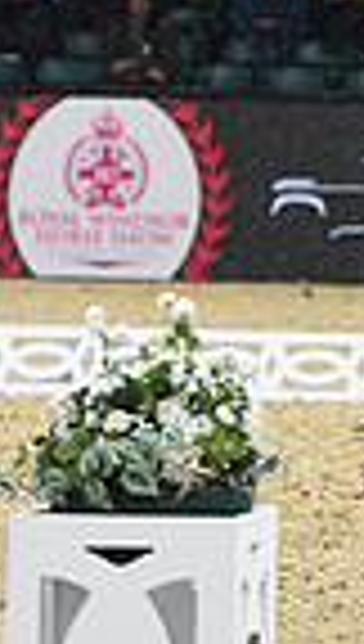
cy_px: -54
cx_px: 980
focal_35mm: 594
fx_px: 10139
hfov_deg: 2.0
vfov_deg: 3.6
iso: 400
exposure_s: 1/1250
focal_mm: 140
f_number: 5
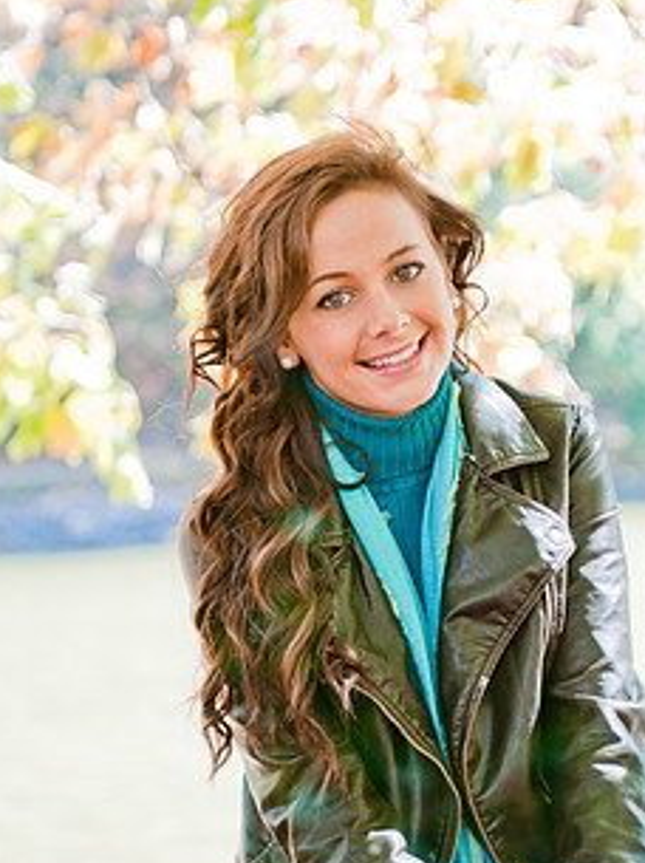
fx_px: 3710
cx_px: 412
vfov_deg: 13.3
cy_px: 447
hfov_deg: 9.9
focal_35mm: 149
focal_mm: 70
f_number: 2.8
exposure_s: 1/160
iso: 200
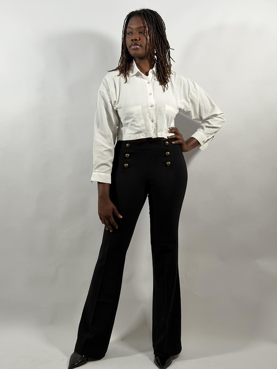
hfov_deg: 30.3
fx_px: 512
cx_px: 138
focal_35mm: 48
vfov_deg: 39.7
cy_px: 184
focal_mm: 6.76
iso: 64
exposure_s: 1/100
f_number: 1.78
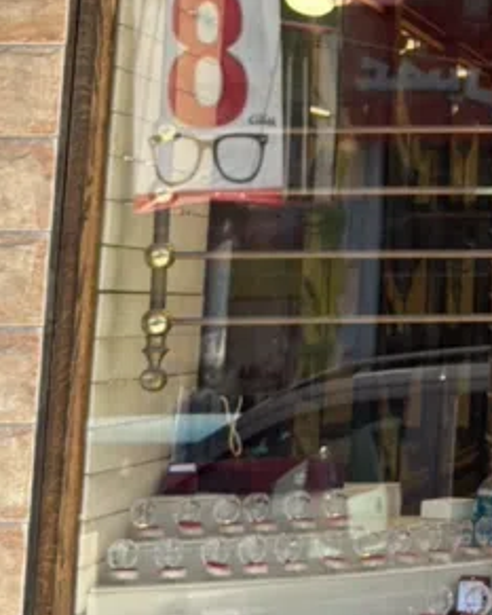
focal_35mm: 142
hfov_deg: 10.2
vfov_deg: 13.0
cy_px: -224
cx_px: 910
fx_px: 2583
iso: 100
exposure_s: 1/1086
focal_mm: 6.76
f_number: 1.78
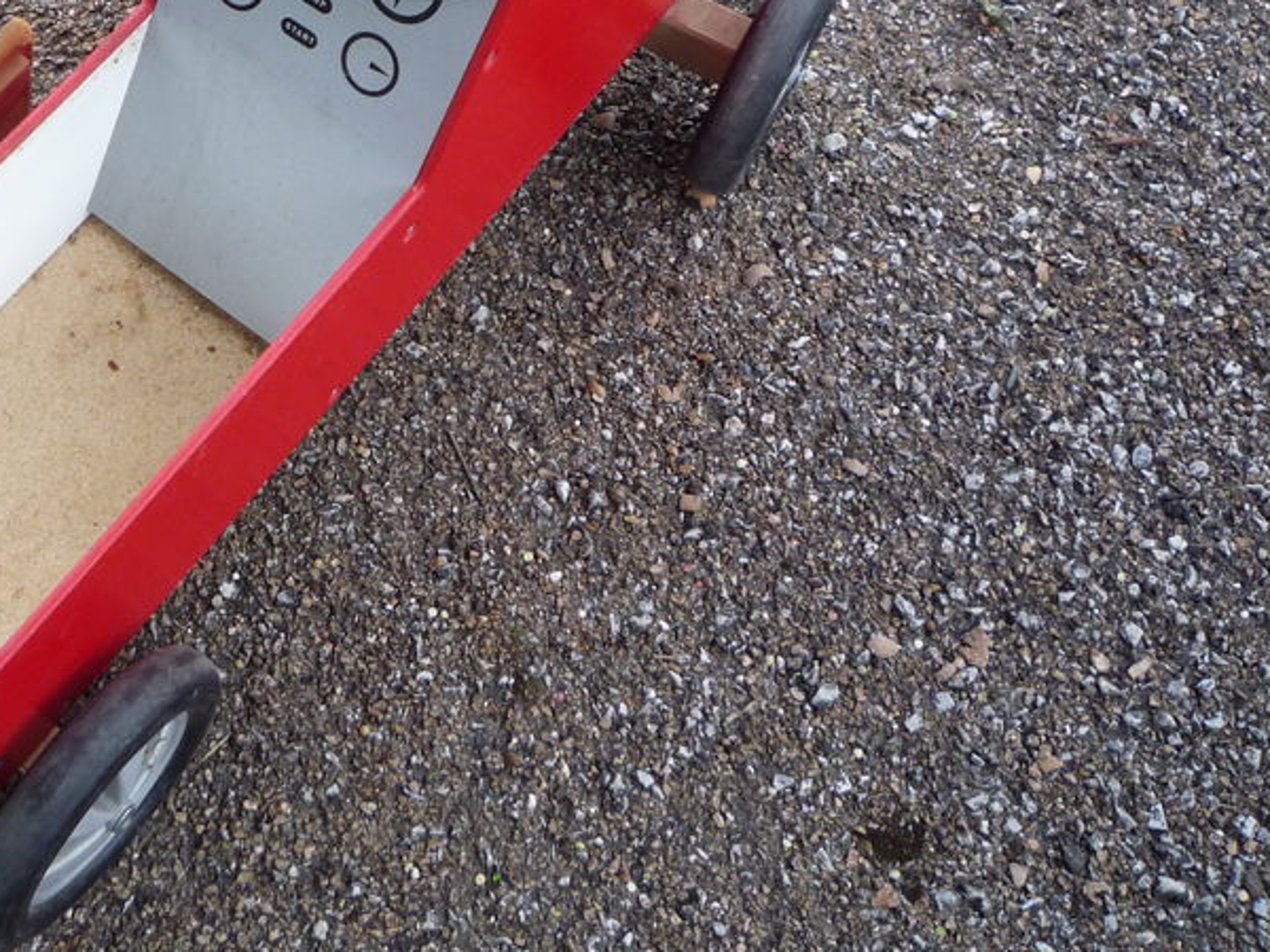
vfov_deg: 28.6
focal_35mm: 50
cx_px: 286
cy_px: 207
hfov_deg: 37.1
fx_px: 1834
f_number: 3.3
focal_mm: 5.2
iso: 160
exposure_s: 1/30
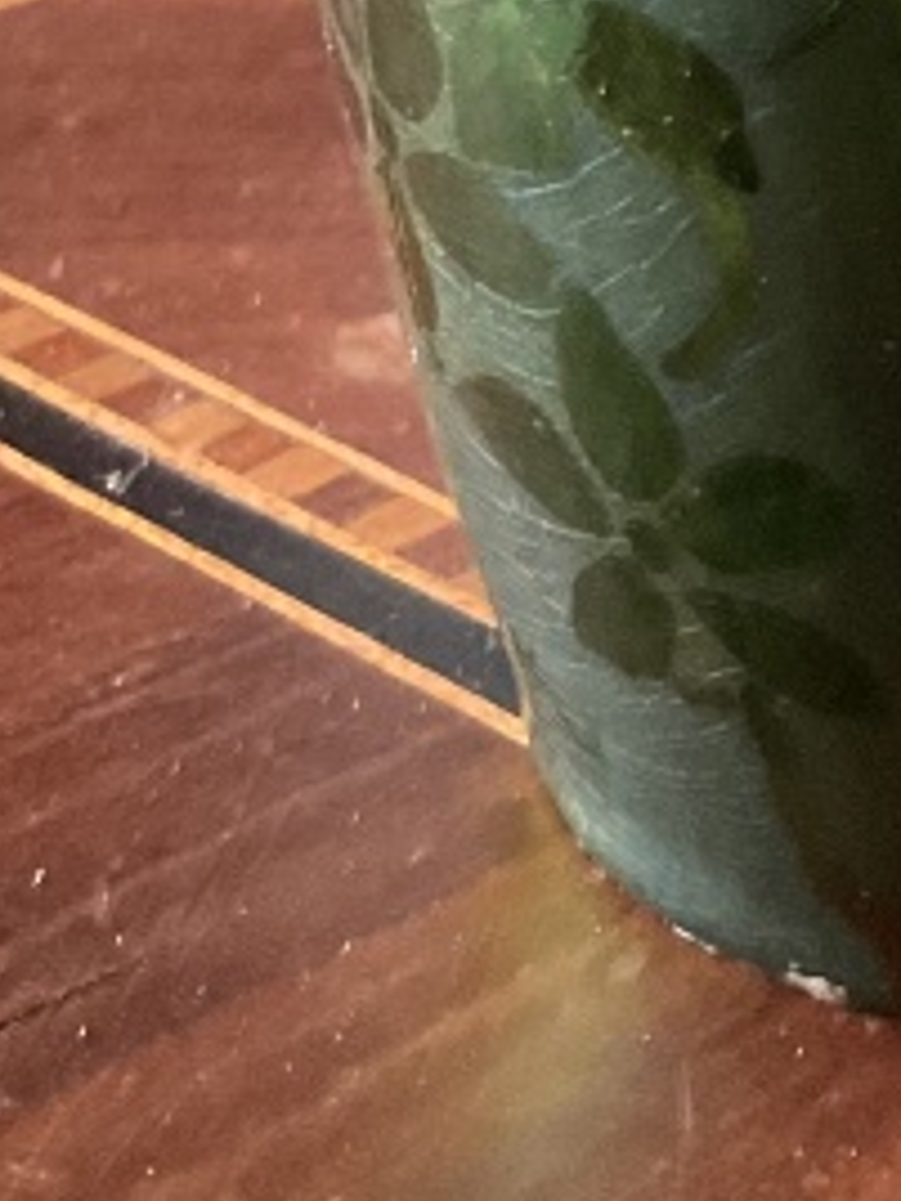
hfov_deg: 10.8
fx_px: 4512
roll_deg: -5.1
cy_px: -435
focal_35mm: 130
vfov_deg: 14.4
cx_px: 1497
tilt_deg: -18.0
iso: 320
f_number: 1.8
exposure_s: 1/40
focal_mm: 3
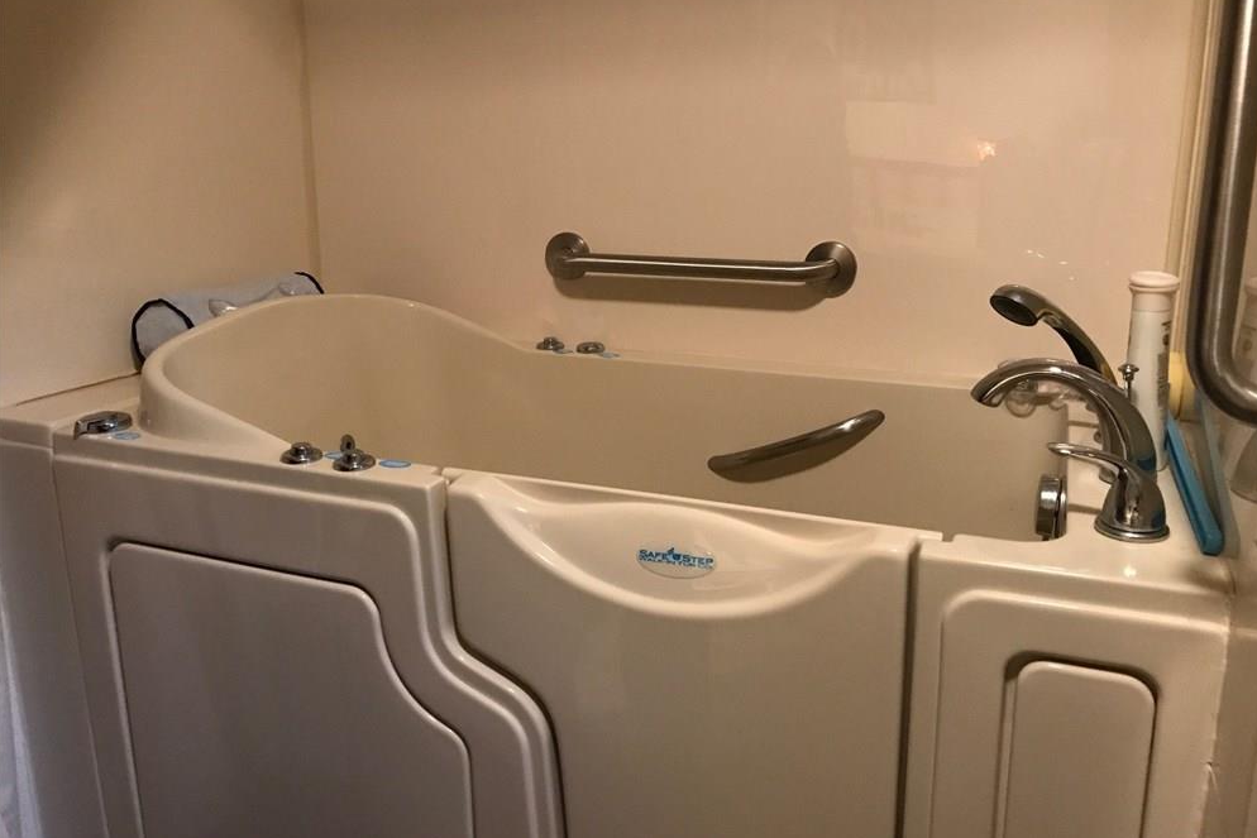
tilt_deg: -13.4
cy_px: 369
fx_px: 1048
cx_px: 644
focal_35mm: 30
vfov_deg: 43.5
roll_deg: +0.1
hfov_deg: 61.9
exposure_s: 1/5
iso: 80
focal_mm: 3.99
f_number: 1.8
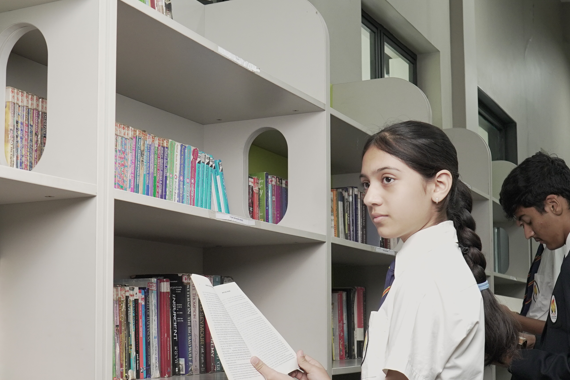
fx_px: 871
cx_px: 302
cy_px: 262
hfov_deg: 36.2
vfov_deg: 24.5
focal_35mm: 55
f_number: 5
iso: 1600
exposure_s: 1/100
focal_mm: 24
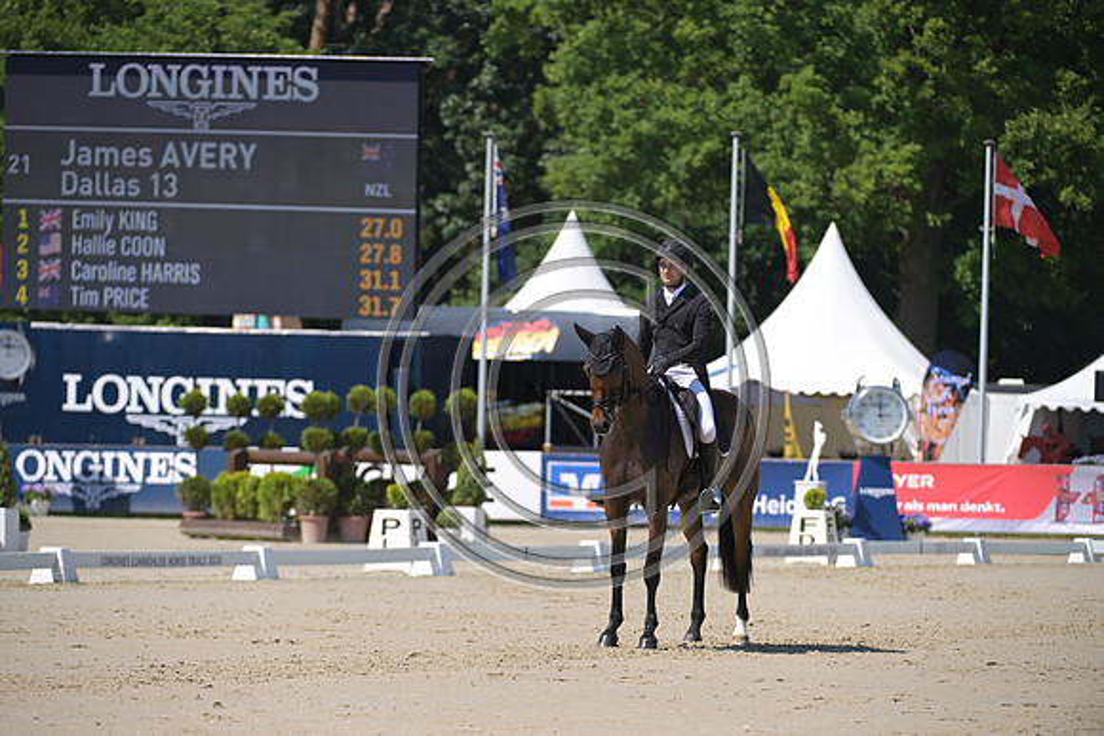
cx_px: 552
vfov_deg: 6.2
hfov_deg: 9.4
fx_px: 6748
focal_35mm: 220
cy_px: 368
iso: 200
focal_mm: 220
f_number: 5
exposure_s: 1/1250
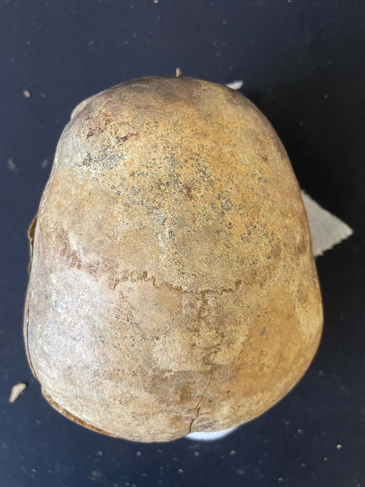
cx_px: 182
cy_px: 244
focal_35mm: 26
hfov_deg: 53.1
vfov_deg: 67.3
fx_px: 366
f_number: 1.6
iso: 250
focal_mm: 4.2
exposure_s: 1/60
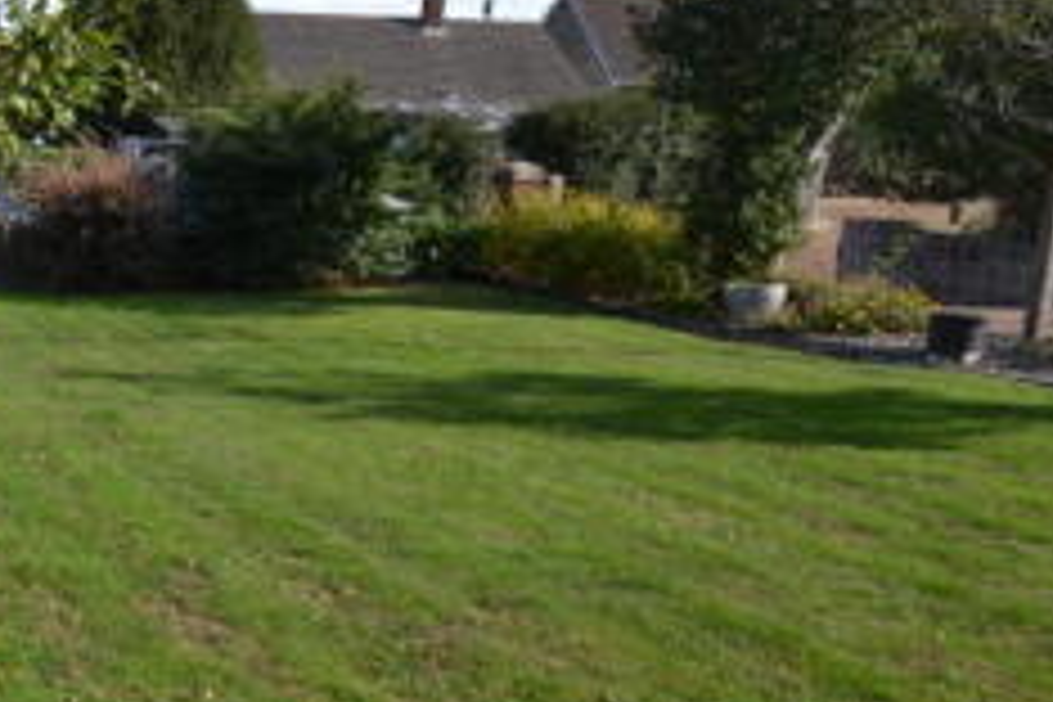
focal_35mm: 42
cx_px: -317
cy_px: 205
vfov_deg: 31.5
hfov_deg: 33.6
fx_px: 1228
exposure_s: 1/320
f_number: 9
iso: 400
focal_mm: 10
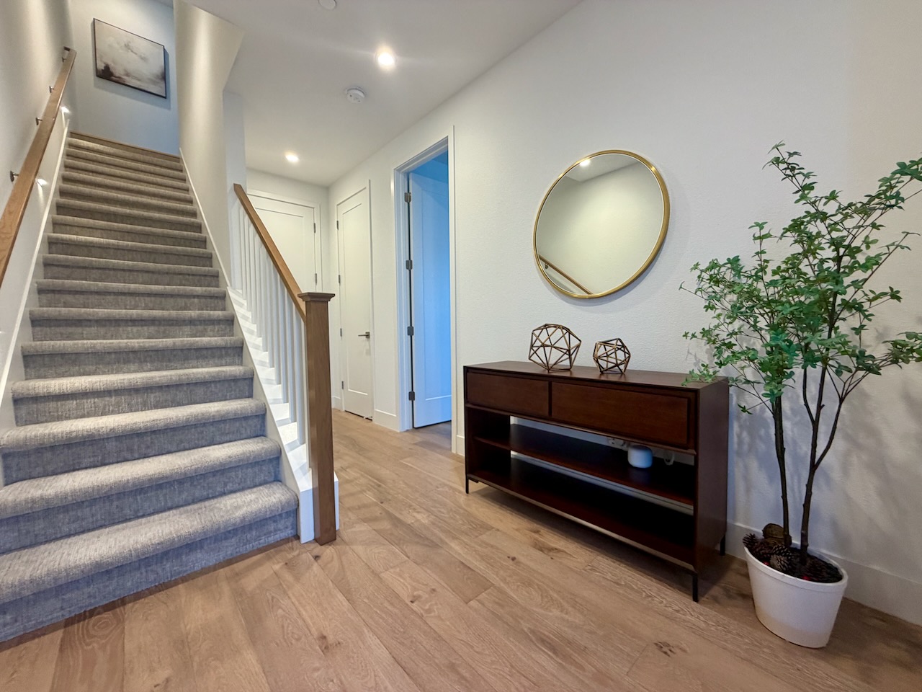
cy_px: 346
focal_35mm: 14
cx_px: 461
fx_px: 373
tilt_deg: -2.7
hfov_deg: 102.1
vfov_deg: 85.7
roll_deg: +0.7
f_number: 2.2
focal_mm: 2.22
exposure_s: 1/60
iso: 160
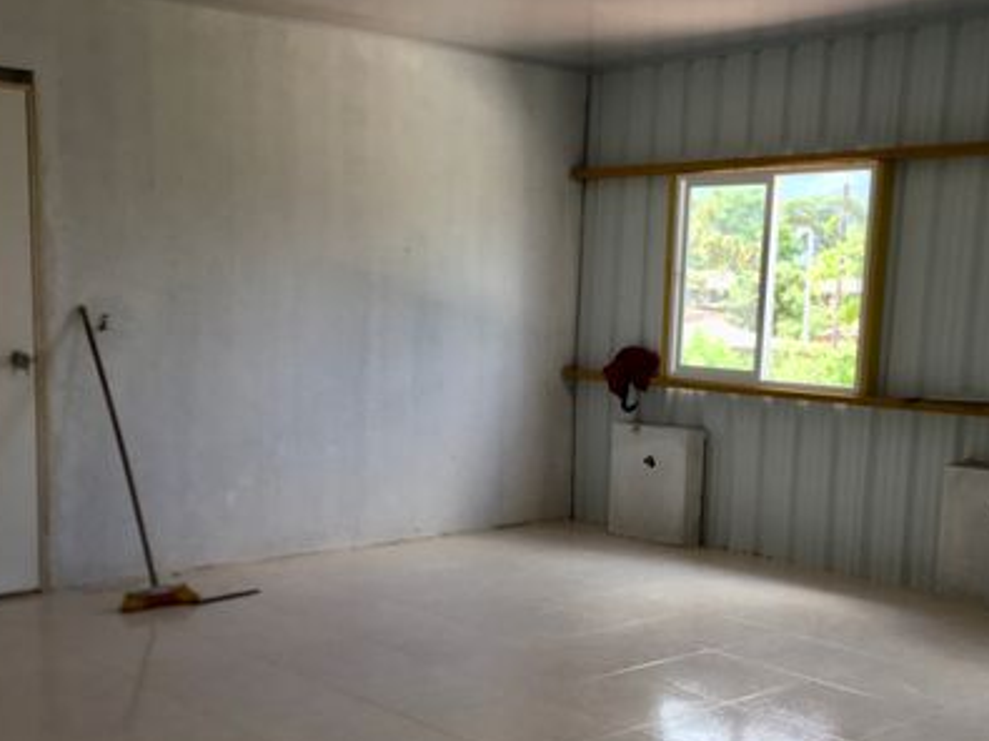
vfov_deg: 29.6
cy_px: 441
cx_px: 557
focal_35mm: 49
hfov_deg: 38.9
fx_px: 1400
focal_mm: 4.15
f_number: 2.2
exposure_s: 1/120
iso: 40
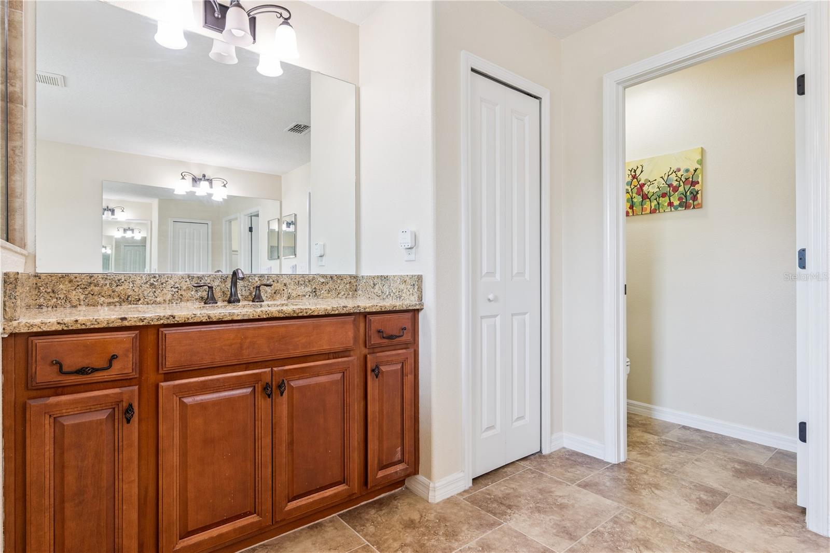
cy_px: 276
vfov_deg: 67.4
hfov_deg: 90.0
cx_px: 415
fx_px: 415
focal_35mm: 18
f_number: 9
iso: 800
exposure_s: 1/20
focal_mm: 18
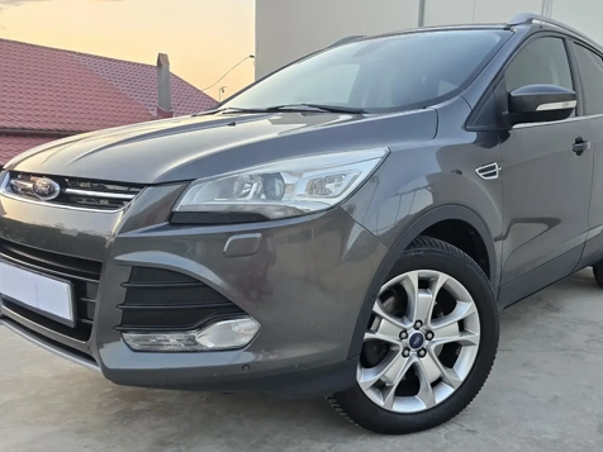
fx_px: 505
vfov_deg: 48.2
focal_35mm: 29
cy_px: 220
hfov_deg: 61.5
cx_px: 329
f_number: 1.7
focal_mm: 6.3
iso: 125
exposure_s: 1/182
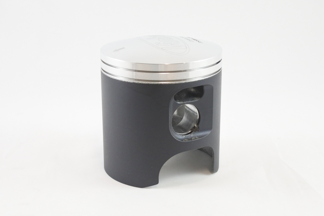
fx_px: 423
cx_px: 162
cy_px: 108
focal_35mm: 47
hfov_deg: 41.9
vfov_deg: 28.7
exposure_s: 1/125
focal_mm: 17.6
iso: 640
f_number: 4.5
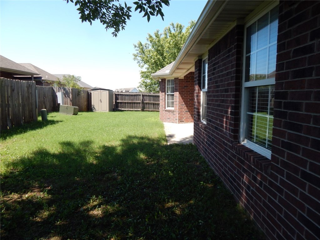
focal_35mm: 23
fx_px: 213
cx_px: 160
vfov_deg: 58.9
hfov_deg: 73.9
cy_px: 120
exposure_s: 1/640
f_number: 3
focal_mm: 4
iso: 125
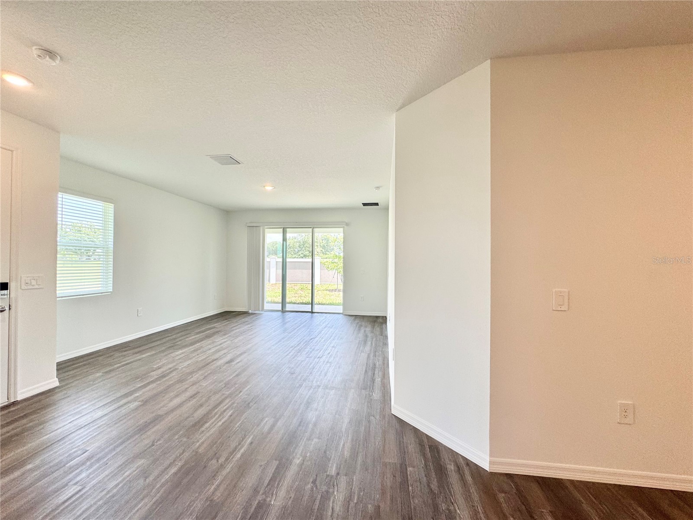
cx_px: 346
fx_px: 280
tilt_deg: +0.7
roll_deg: -0.5
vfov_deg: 85.7
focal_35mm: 14
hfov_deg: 102.1
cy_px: 260
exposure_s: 1/120
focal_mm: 2.22
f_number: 2.2
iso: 80
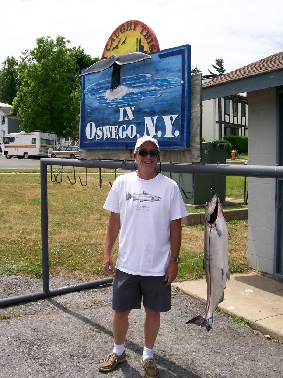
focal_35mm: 36
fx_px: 392
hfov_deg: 39.7
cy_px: 189
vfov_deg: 51.4
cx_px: 142
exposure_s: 1/639
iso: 80
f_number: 4.8
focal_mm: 6
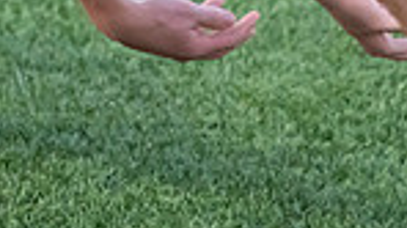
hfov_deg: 2.3
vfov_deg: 1.3
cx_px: 107
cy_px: -240
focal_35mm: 942
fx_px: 10159
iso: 4000
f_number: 5.6
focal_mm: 230
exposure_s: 1/1000
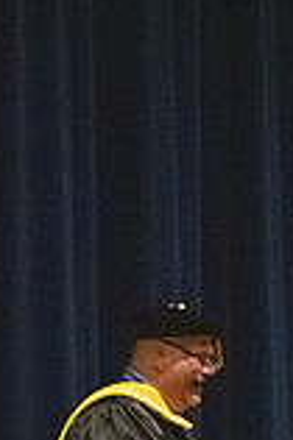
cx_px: 197
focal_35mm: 496
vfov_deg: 4.1
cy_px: 621
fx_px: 6068
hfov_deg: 2.8
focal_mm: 116
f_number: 3.2
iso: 10000
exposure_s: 1/400
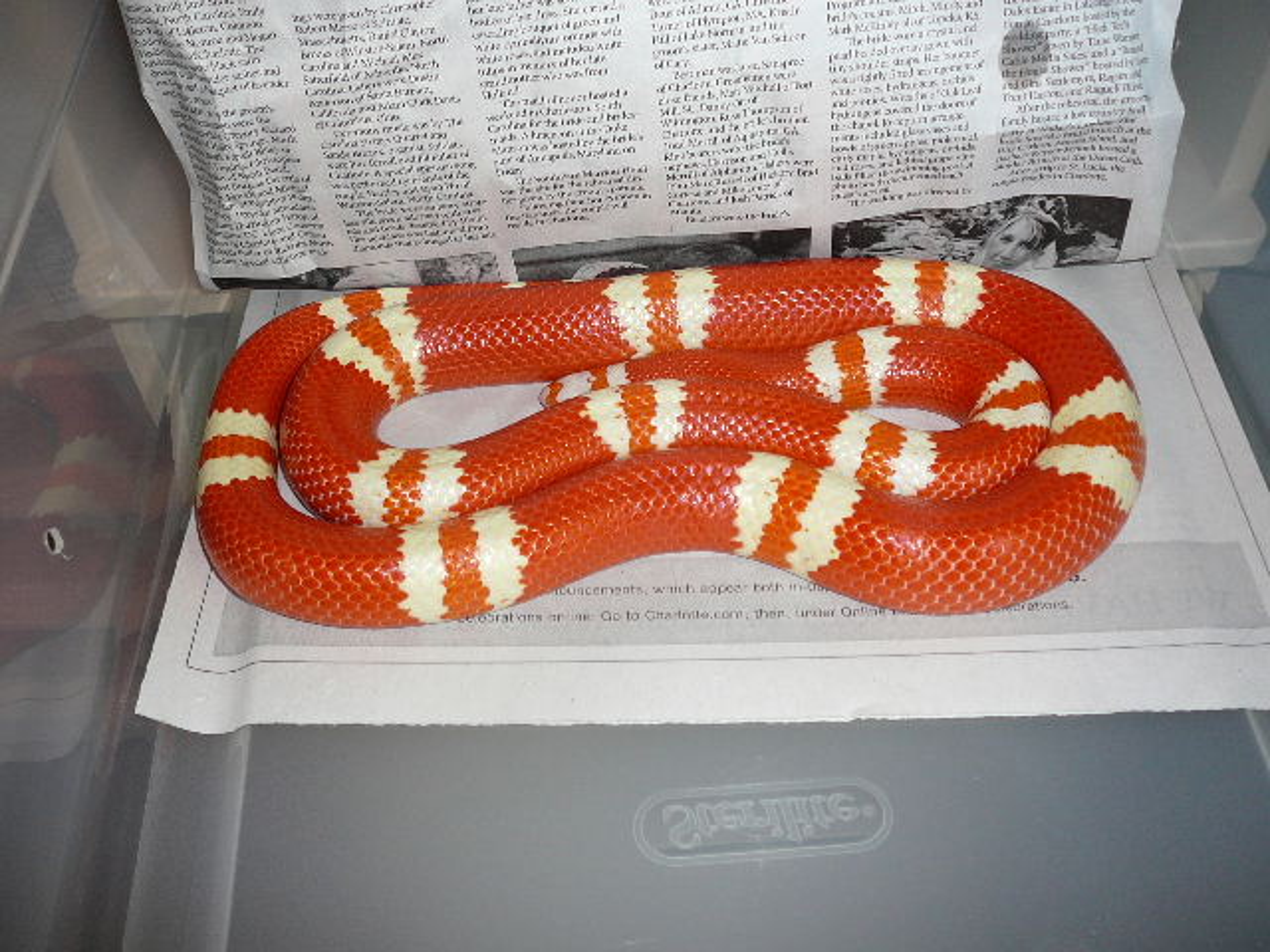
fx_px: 1284
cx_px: 635
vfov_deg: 40.7
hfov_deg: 52.6
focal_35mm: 35
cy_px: 476
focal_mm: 5.2
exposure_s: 1/30
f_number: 2.8
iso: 80
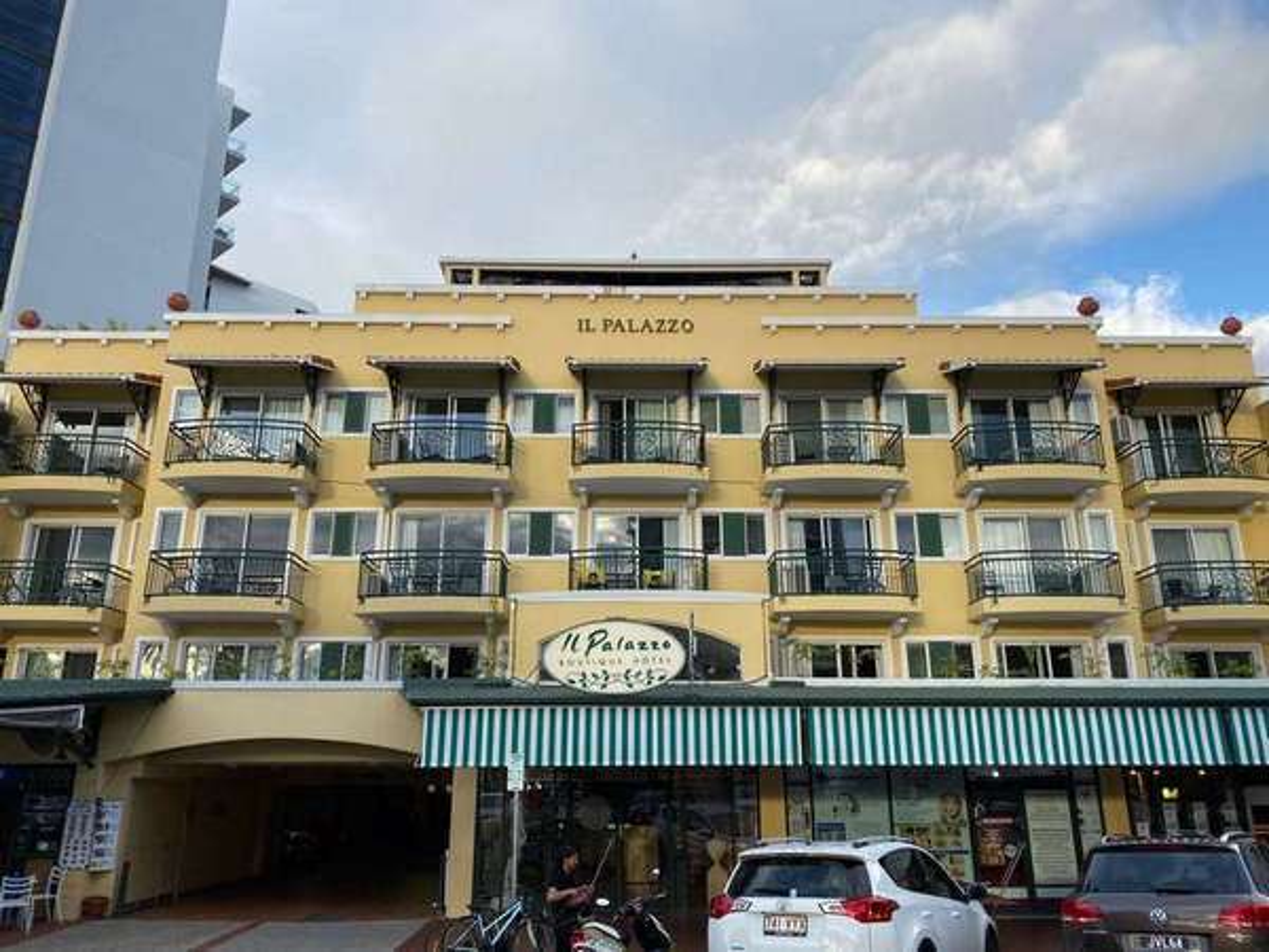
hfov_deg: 67.3
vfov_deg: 53.1
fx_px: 953
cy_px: 476
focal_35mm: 26
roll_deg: -0.8
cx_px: 634
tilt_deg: +15.6
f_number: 1.8
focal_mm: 4.25
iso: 32
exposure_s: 1/711
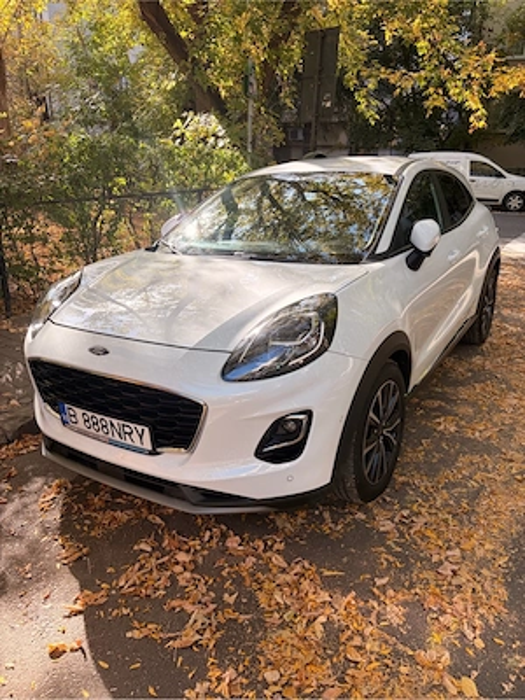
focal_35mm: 26
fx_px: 526
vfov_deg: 67.3
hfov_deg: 53.1
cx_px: 262
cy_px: 350
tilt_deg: -18.0
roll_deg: -1.5
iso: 64
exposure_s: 1/629
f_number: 1.6
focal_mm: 5.96
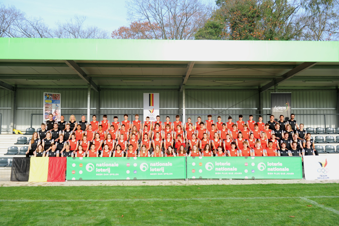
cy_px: 113
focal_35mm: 31
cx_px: 170
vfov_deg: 42.3
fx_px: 292
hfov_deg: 60.3
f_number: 5
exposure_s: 1/250
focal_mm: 31
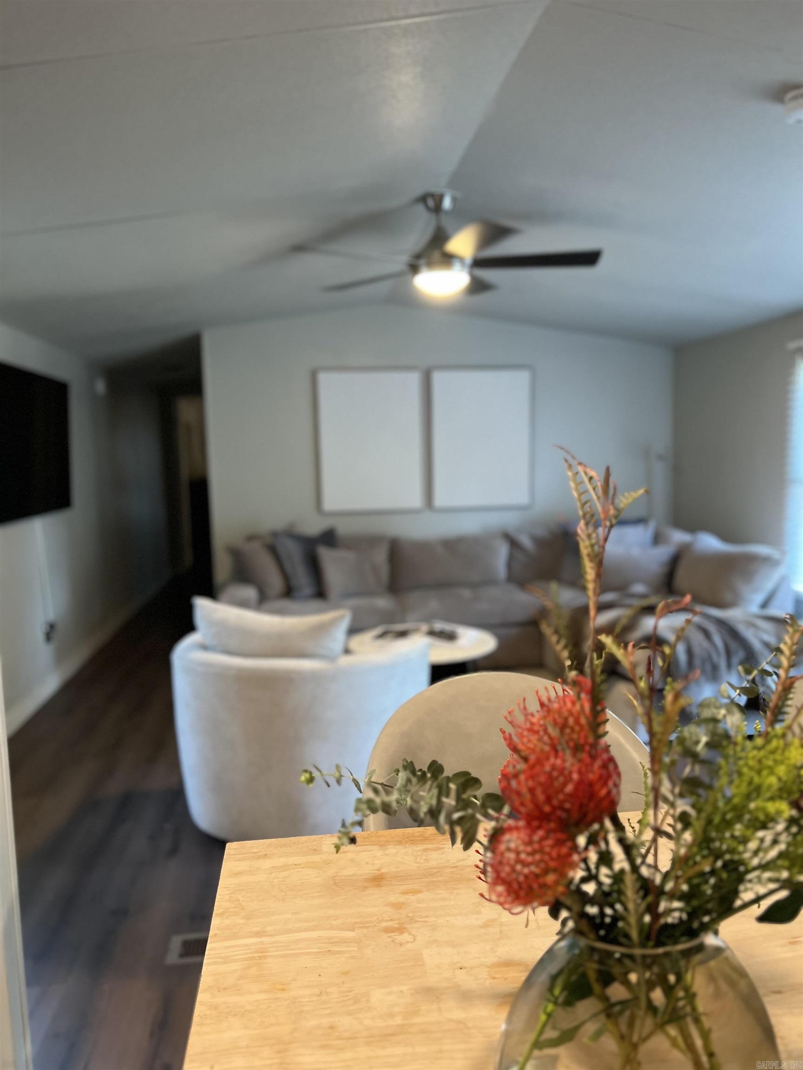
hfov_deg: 53.1
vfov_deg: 67.3
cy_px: 535
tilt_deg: -5.6
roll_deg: +0.5
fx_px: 804
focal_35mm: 26
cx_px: 402
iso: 250
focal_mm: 5.7
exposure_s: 1/60
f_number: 1.5
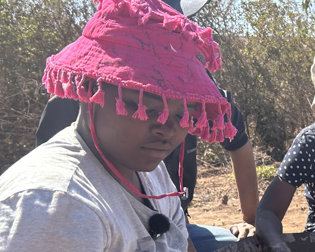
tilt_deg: -10.8
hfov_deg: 23.7
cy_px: 227
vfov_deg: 20.5
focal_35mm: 73
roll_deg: +0.6
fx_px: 680
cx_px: 380
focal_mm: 5.7
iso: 50
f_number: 1.5
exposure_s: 1/1869
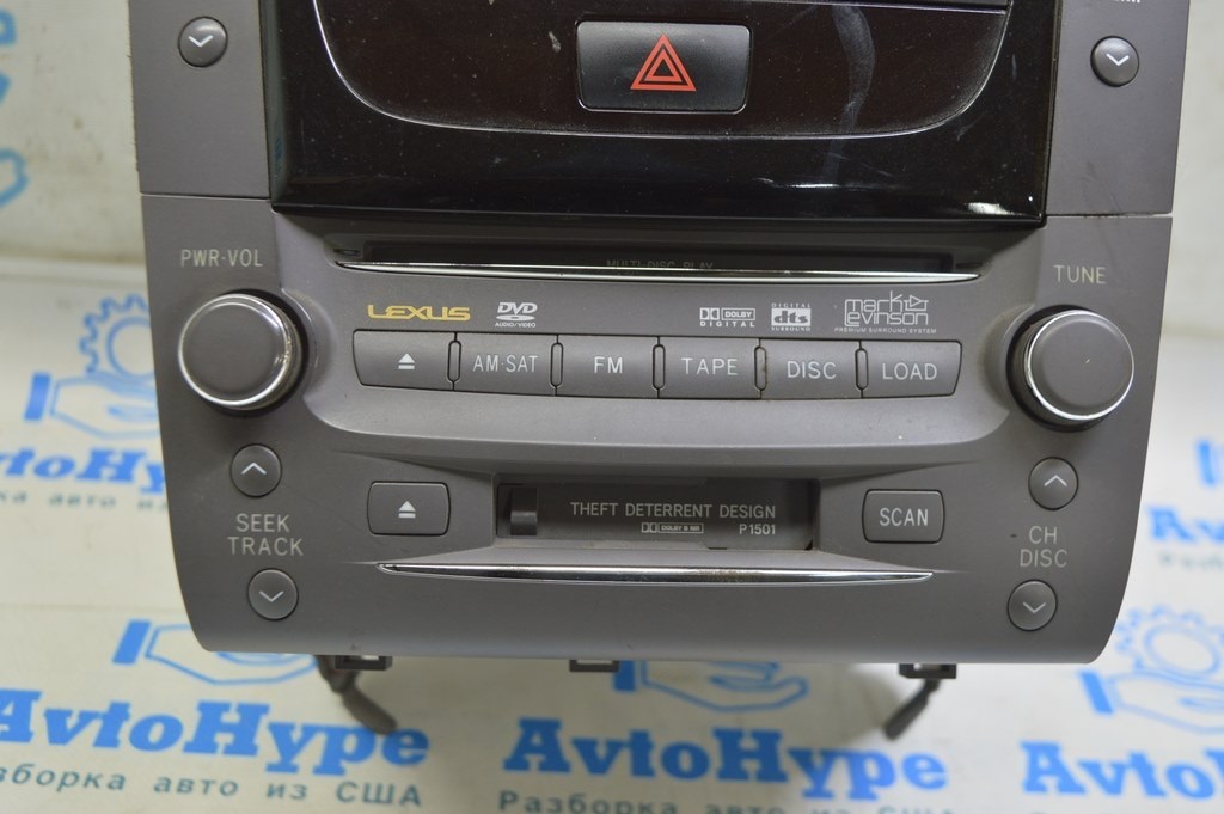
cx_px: 612
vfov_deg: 31.8
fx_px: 1427
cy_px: 407
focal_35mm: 42
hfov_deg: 46.4
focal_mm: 28
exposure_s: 1/15
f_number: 5.6
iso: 400
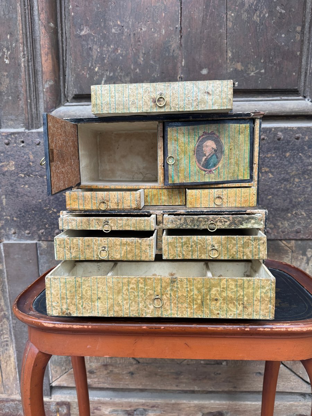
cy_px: 208
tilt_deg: -10.4
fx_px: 288
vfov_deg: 71.6
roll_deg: -0.2
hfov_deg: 56.8
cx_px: 156
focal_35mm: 24
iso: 80
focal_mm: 6.76
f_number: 1.78
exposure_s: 1/121
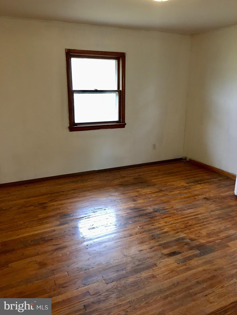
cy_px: 158
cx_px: 118
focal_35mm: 29
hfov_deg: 48.2
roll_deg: -0.2
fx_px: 265
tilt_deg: -14.4
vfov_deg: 61.7
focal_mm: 4.15
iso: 125
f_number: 2.2
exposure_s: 1/15
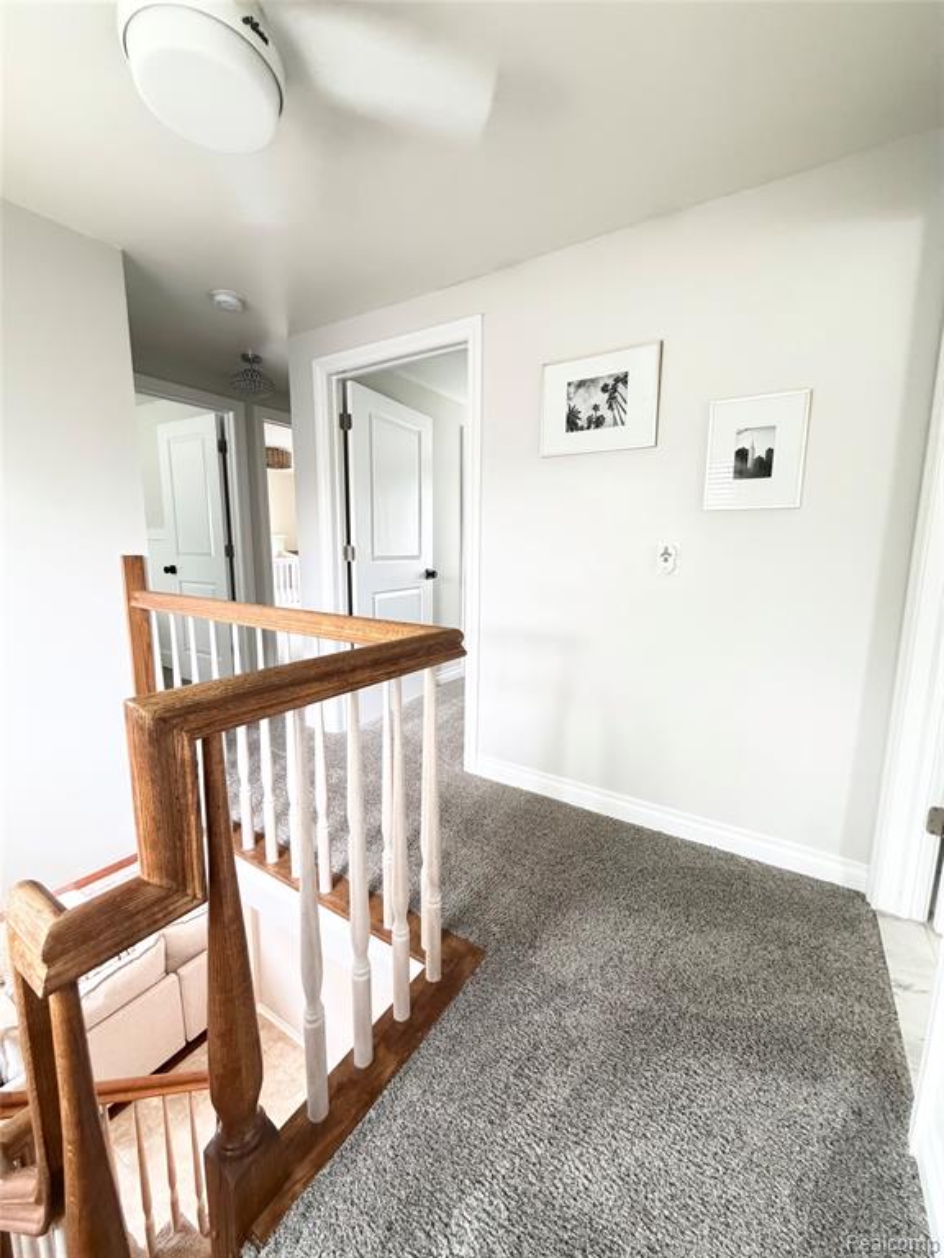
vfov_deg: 102.1
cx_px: 472
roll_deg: -0.1
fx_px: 509
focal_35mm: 14
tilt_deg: -8.8
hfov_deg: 85.7
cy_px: 629
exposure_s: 1/60
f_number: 2.2
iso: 640
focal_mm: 2.22
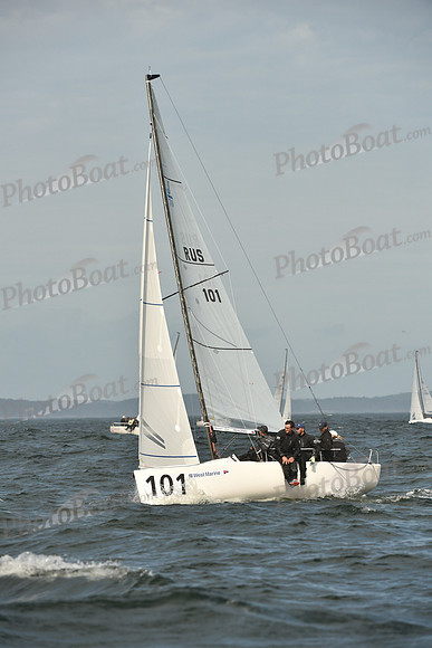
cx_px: 216
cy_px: 324
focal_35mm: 260
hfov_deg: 5.3
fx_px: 4677
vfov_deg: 7.9
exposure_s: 1/1600
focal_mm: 260
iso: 320
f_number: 8
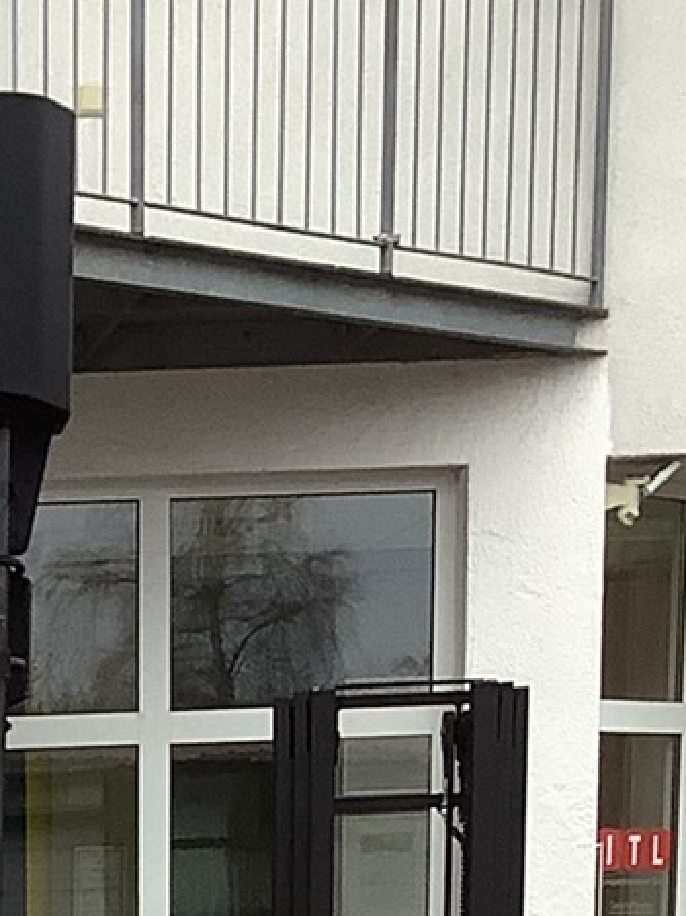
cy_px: 1742
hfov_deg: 10.2
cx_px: -293
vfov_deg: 12.5
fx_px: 3754
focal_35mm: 142
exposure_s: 1/50
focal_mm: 3.3
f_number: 2.4
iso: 80
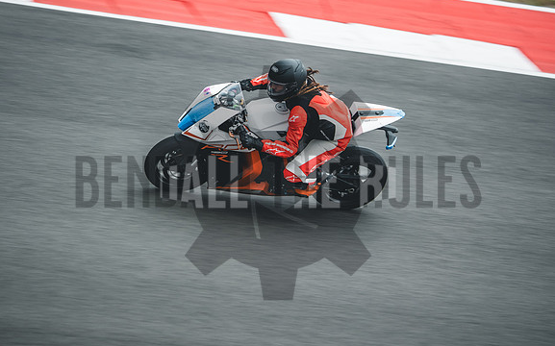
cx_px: 278
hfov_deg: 5.7
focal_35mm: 371
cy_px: 145
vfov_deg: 3.5
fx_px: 5609
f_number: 2
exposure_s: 1/400
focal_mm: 200
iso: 400
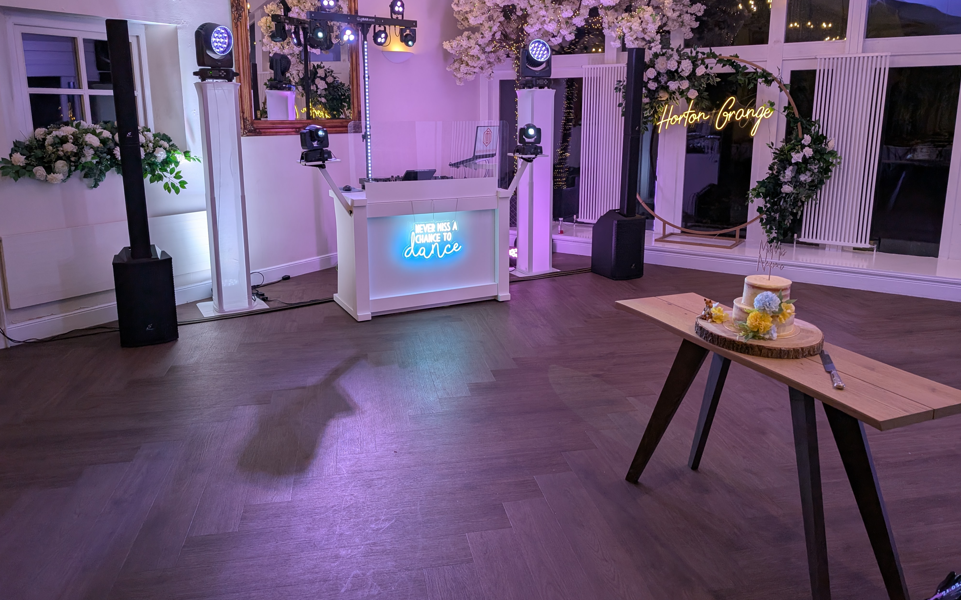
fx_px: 681
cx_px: 488
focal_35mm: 26
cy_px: 247
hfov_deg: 70.4
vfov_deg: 47.4
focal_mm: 6.9
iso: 36
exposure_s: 1/100
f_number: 1.68
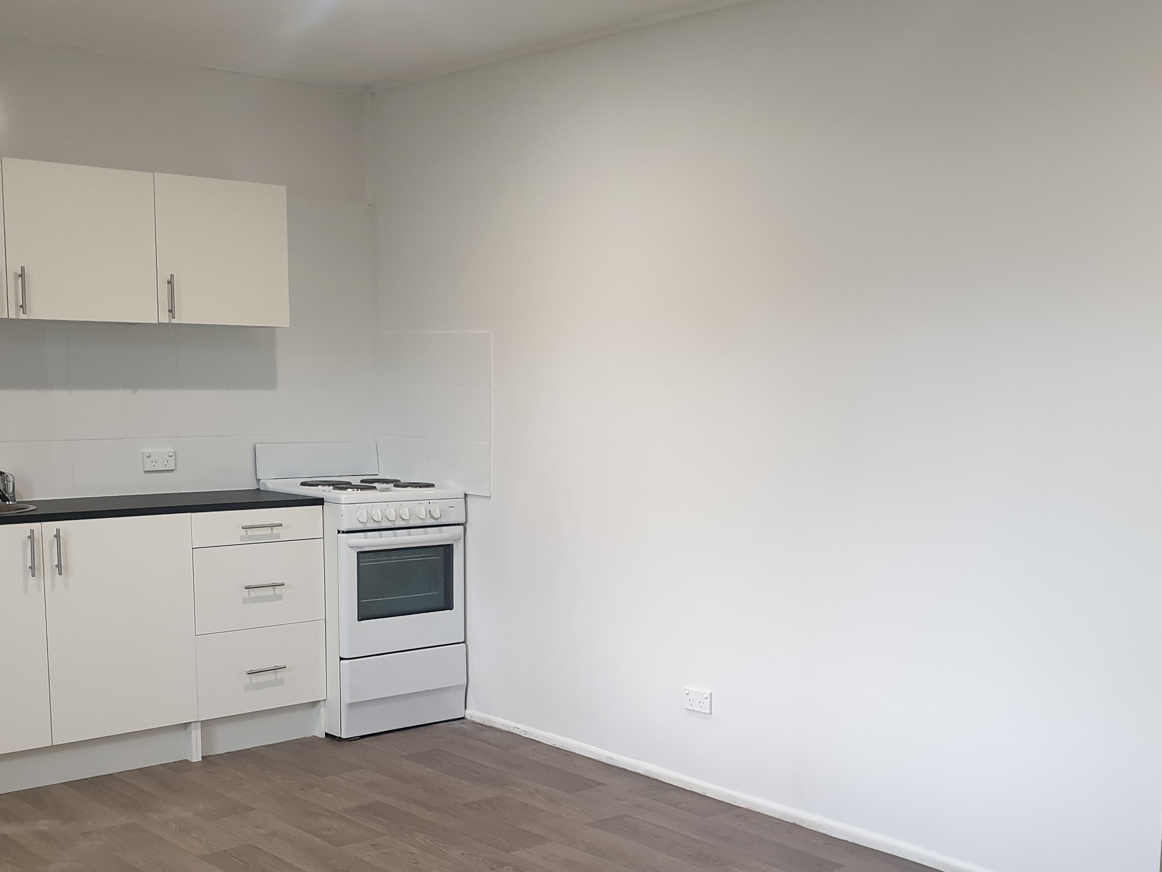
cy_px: 590
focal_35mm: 41
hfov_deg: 45.8
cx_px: 569
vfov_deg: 34.8
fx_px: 1376
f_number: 2.4
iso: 200
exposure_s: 1/50
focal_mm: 4.3
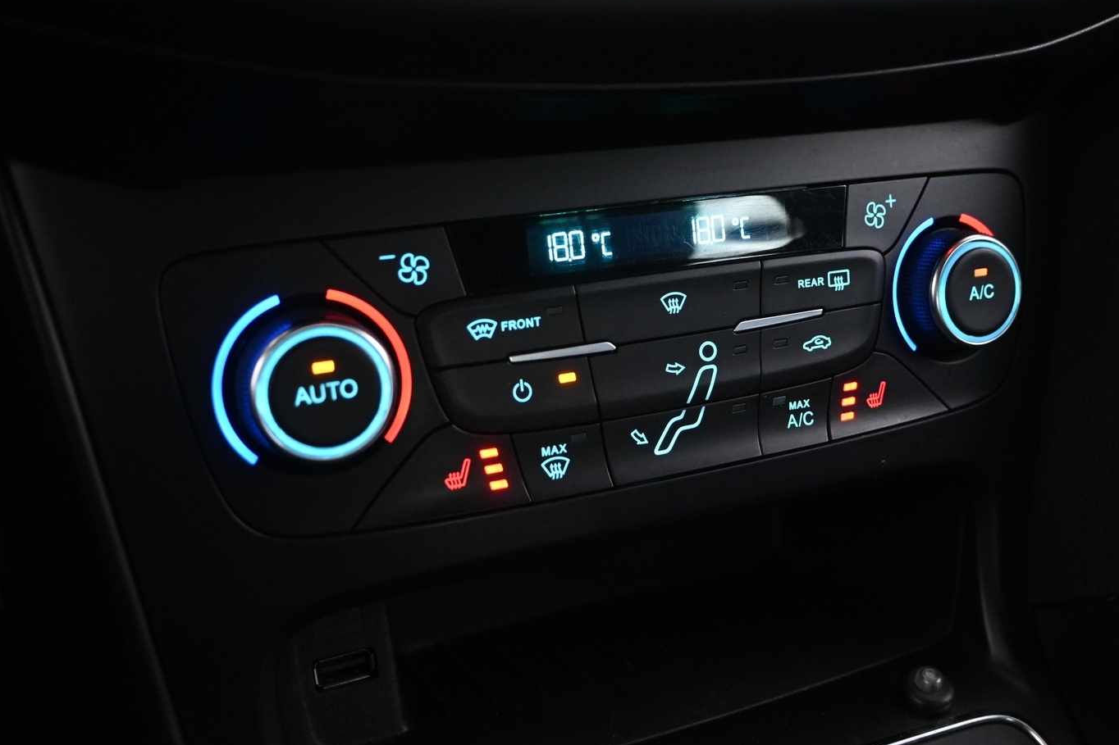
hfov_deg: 50.3
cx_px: 603
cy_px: 340
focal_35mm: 38
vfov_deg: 34.8
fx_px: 1190
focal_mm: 21.5
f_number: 4
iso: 3200
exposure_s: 1/20
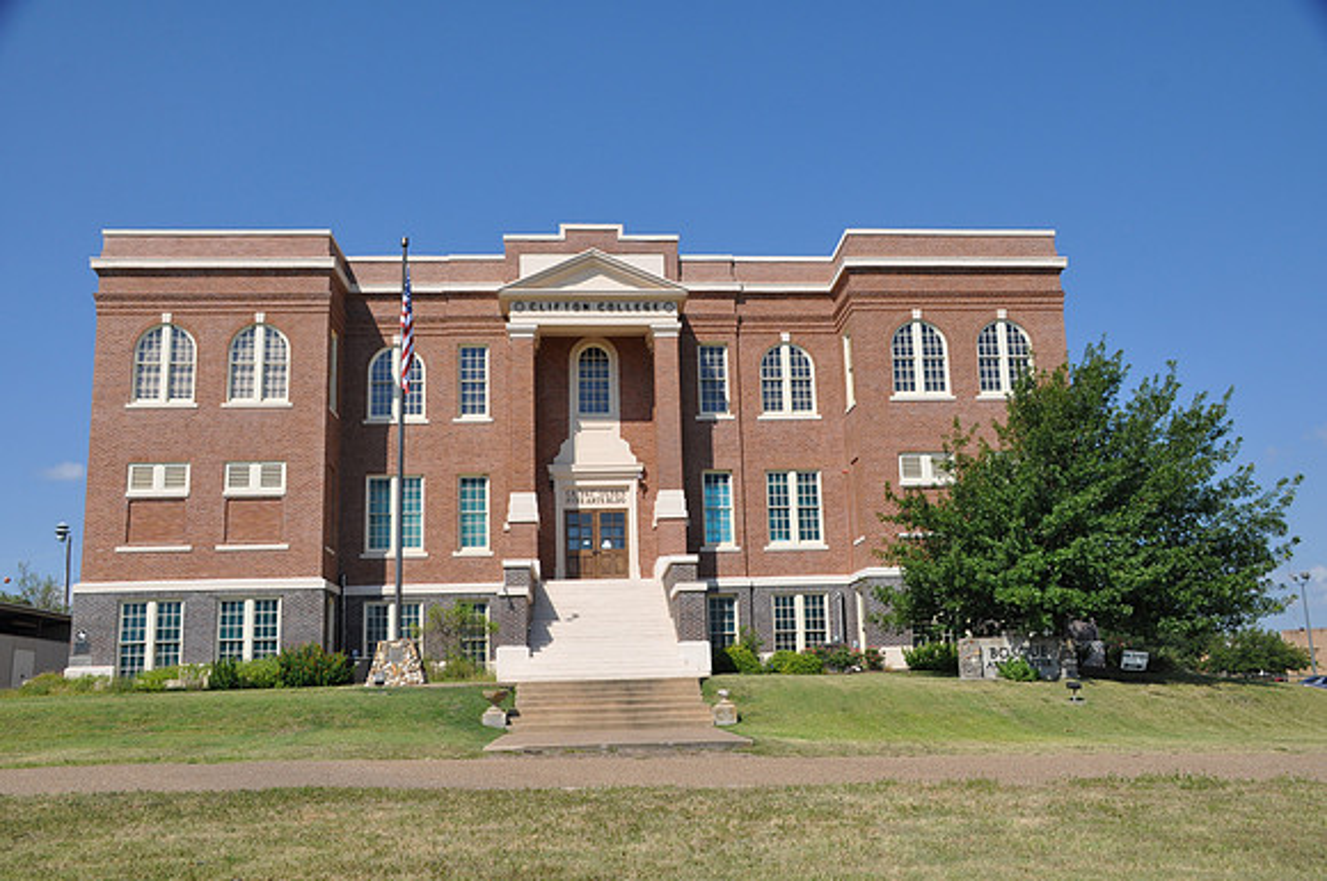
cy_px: 440
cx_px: 664
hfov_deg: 53.2
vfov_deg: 36.8
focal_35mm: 36
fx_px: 1325
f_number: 9
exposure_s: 1/320
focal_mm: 24
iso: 200
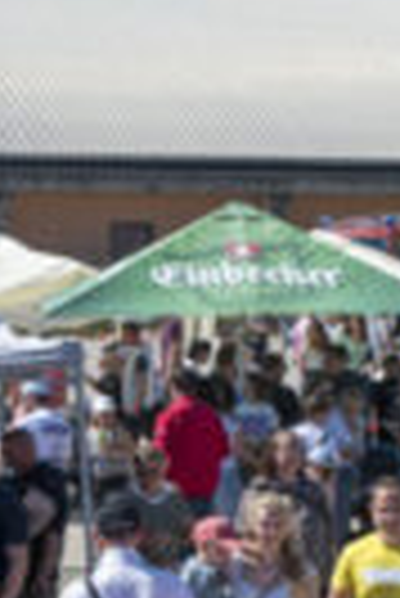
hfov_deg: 7.4
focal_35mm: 178
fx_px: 2959
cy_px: 357
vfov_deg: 11.5
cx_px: 836
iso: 100
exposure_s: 1/500
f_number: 8
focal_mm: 34
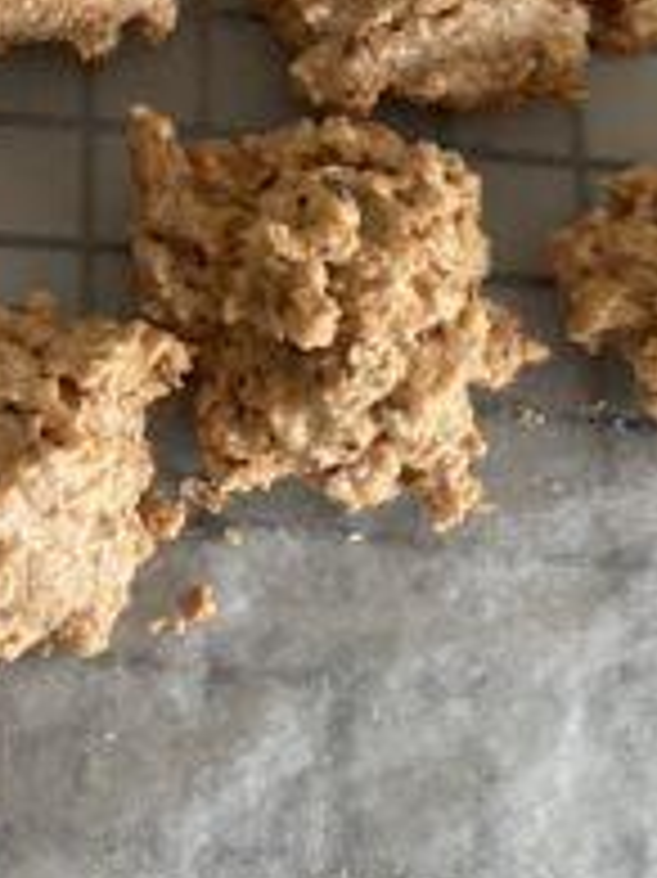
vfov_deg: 20.5
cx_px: -142
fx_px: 2255
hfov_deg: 15.9
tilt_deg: -68.0
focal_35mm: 89
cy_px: -203
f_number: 1.8
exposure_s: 1/60
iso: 250
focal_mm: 4.25
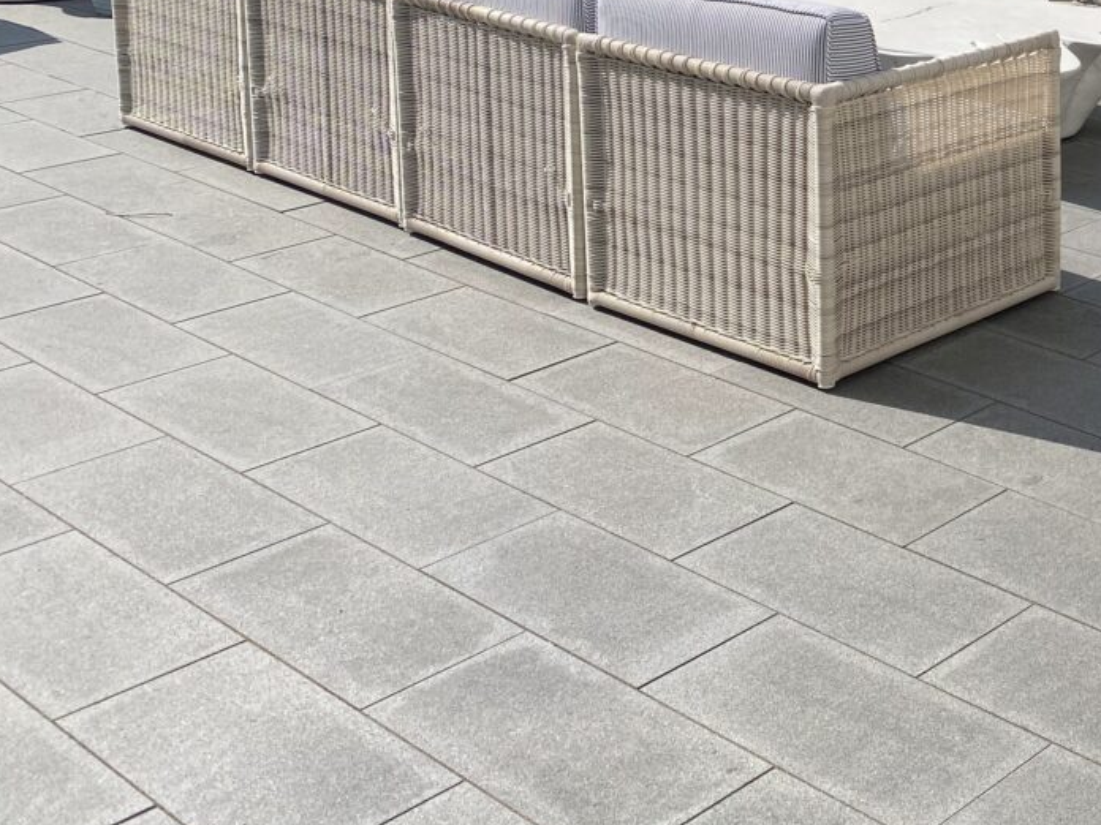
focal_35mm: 56
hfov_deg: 31.2
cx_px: 1153
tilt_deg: -10.9
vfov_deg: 24.8
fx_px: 1781
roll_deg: -1.4
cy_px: -15
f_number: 1.8
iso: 32
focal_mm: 4.25
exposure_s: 1/3401
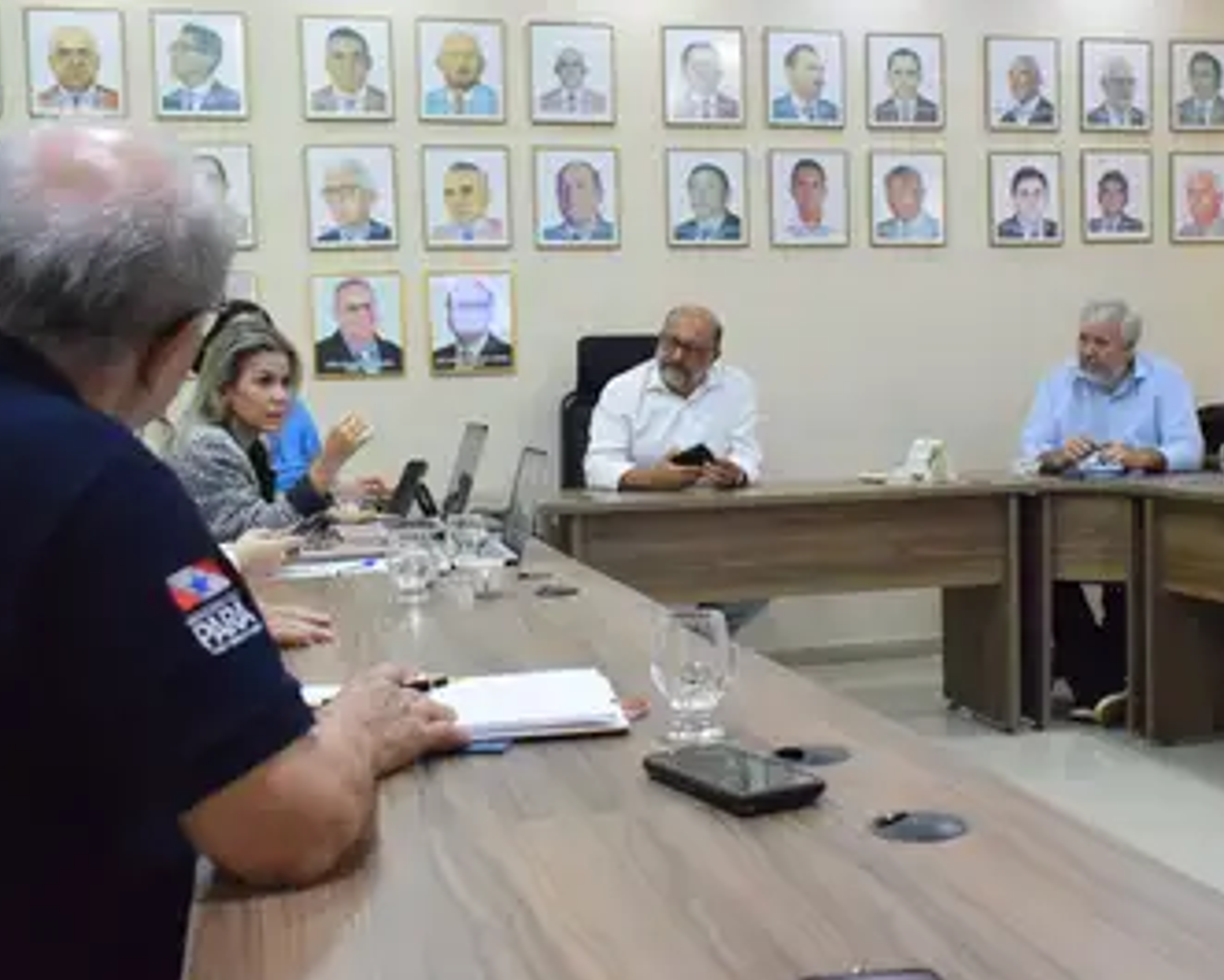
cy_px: 490
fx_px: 1542
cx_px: 710
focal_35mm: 43
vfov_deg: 35.2
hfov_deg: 43.1
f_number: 7.1
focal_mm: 25
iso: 8000
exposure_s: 1/100
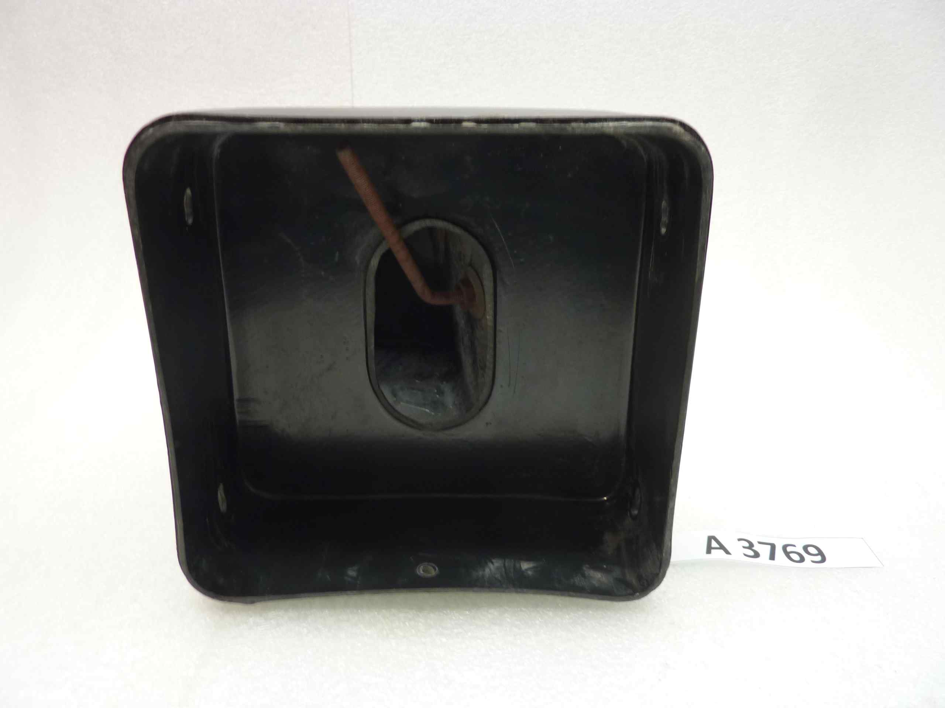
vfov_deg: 54.9
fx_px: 682
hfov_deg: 69.4
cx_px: 472
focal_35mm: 25
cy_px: 354
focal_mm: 4.1
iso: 125
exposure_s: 1/8
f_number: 3.3
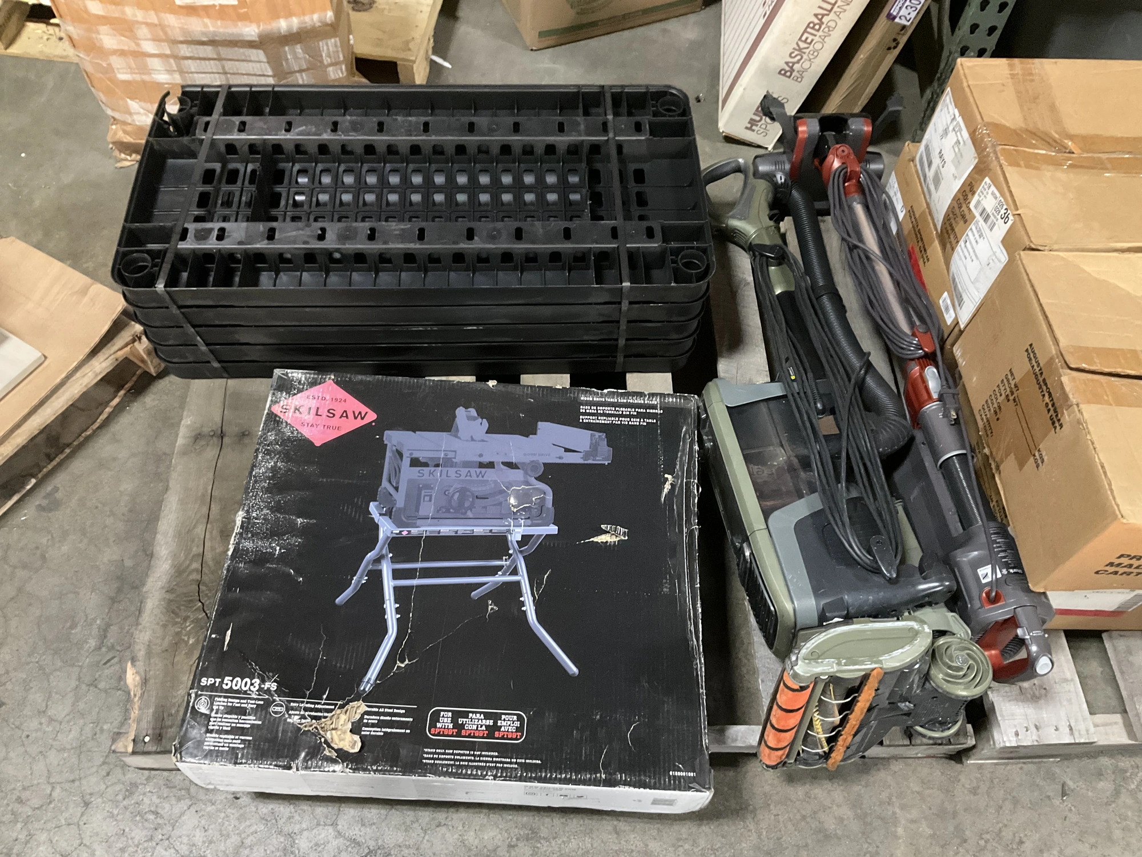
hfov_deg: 61.7
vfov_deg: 48.2
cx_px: 571
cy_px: 428
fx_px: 957
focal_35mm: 29
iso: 500
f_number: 1.8
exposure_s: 1/30
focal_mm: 3
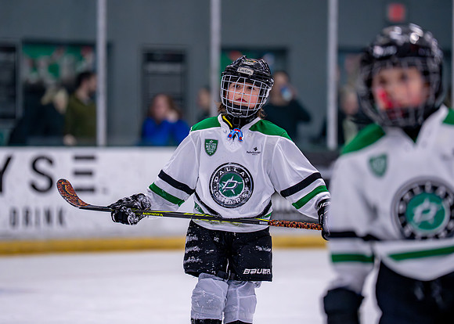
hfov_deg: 8.4
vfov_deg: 6.0
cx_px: 205
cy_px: 142
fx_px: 3075
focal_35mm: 239
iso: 2500
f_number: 2.8
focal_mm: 200
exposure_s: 1/1250
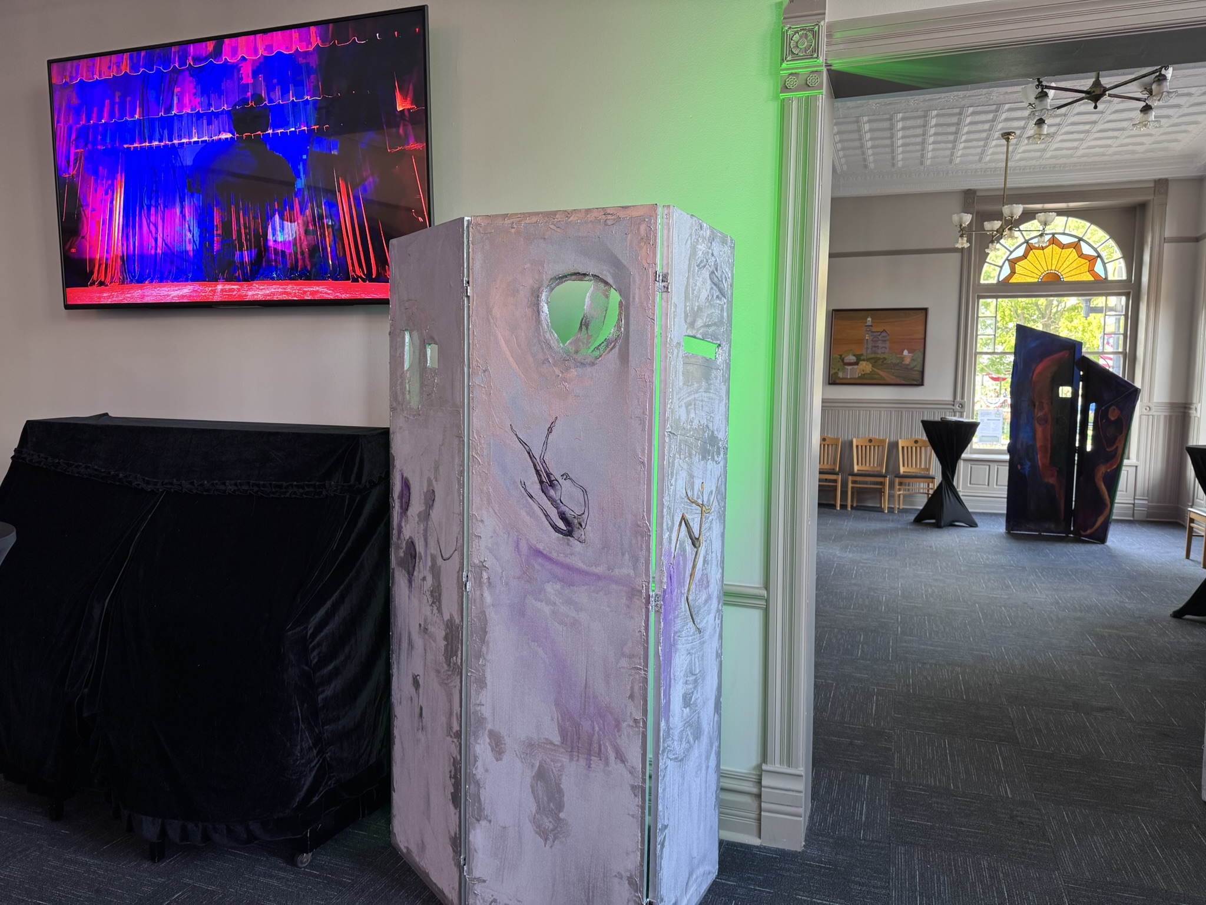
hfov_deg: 71.6
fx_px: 836
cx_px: 603
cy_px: 452
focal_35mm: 24
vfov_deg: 56.8
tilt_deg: -5.6
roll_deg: -1.3
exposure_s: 1/60
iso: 160
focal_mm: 6.76
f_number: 1.78
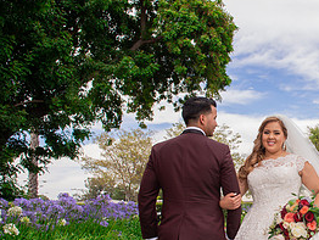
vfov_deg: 28.2
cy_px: 178
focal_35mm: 51
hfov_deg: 34.5
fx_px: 470
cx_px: 309
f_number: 8
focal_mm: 24
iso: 400
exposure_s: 1/250
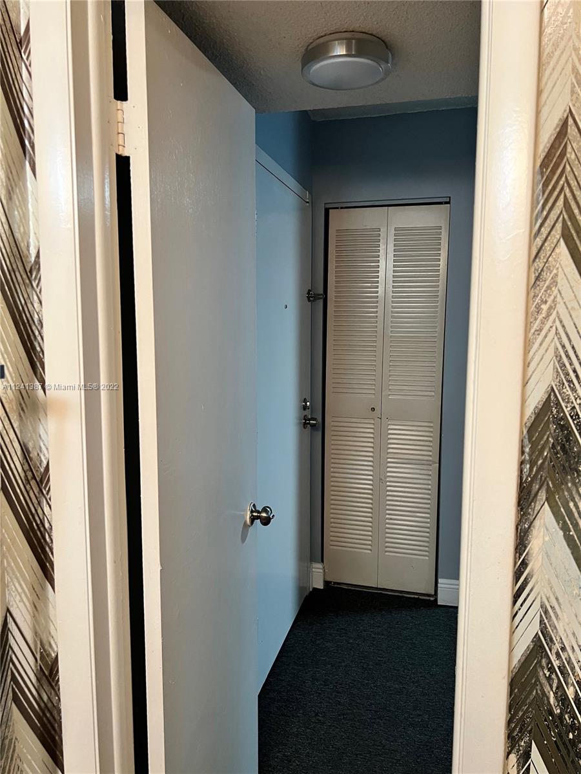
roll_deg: +0.7
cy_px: 387
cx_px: 290
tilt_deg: -5.8
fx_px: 582
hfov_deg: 53.1
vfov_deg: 67.3
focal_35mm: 26
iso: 200
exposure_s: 1/60
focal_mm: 5.7
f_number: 1.5
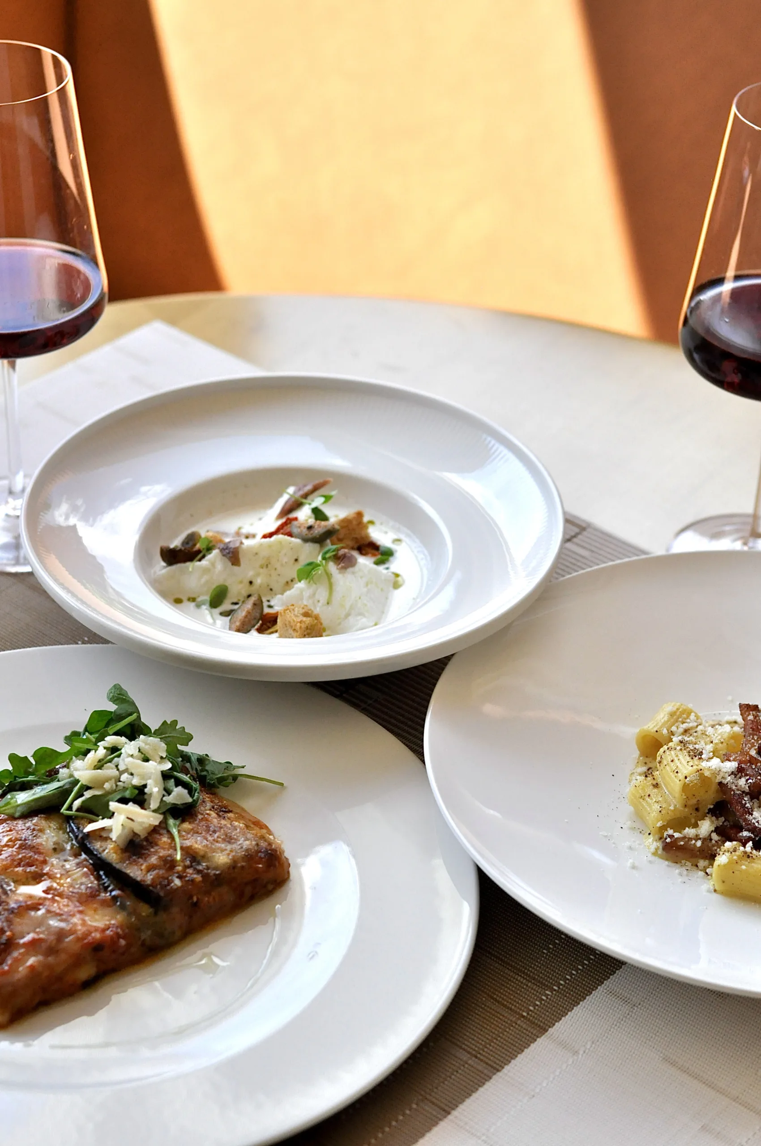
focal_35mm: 75
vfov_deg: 27.0
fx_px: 2384
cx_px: 380
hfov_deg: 18.1
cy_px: 573
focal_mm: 50
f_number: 3.5
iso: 800
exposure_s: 1/2000
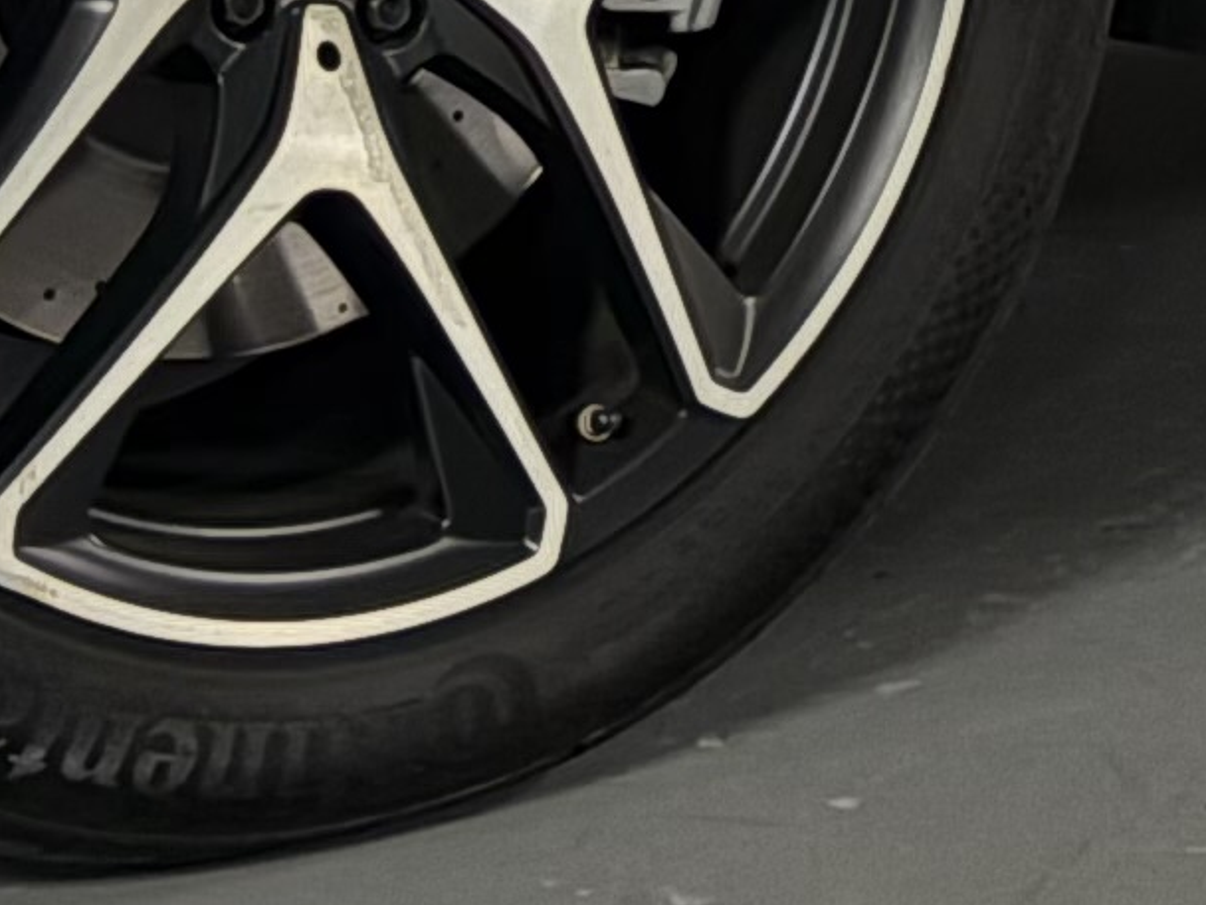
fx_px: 5994
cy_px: -974
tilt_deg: -3.5
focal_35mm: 172
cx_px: 1121
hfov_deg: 11.4
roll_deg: +0.3
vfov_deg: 8.2
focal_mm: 5.96
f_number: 1.6
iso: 1250
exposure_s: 1/15
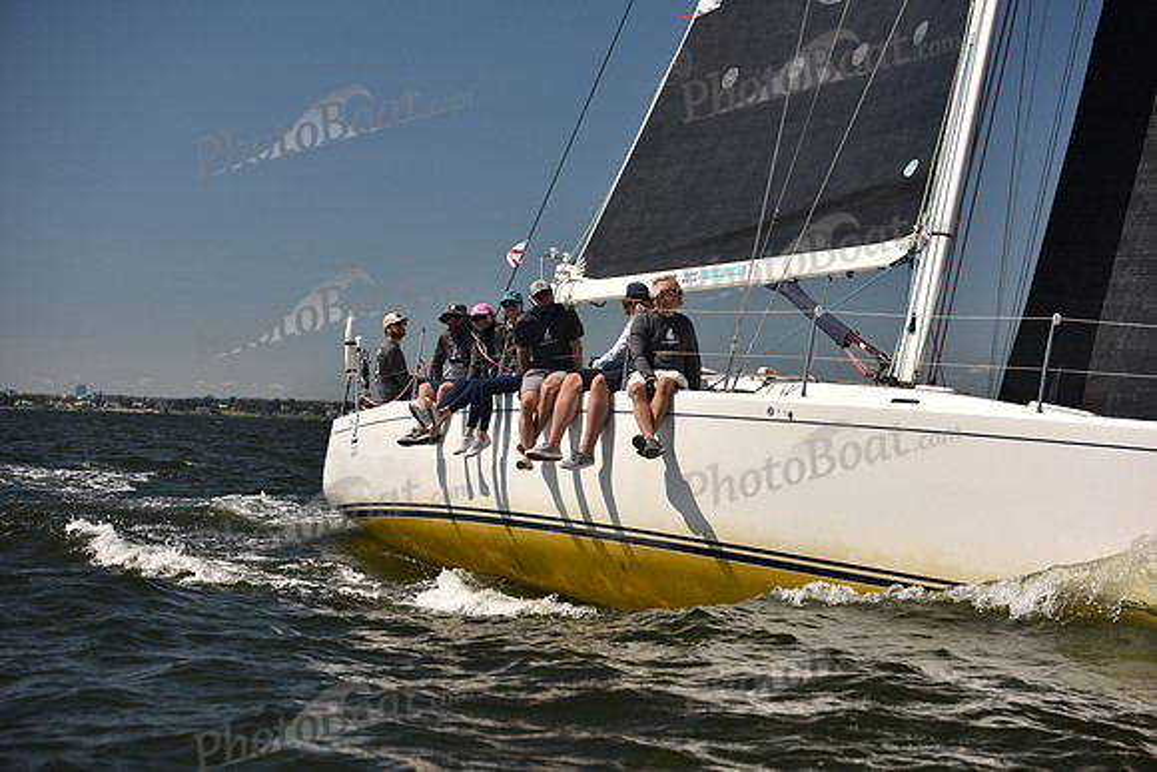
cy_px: 386
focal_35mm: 70
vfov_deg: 19.5
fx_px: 2250
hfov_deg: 28.8
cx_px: 578
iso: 250
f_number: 4
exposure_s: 1/1600
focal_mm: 70
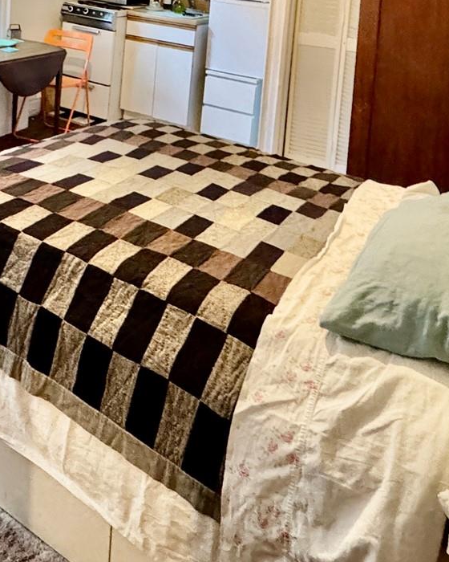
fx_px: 664
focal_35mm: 40
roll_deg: -3.5
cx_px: 108
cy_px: 10
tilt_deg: -8.0
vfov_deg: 40.6
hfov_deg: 36.4
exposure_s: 1/60
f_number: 2.2
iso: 1000
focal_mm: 2.22
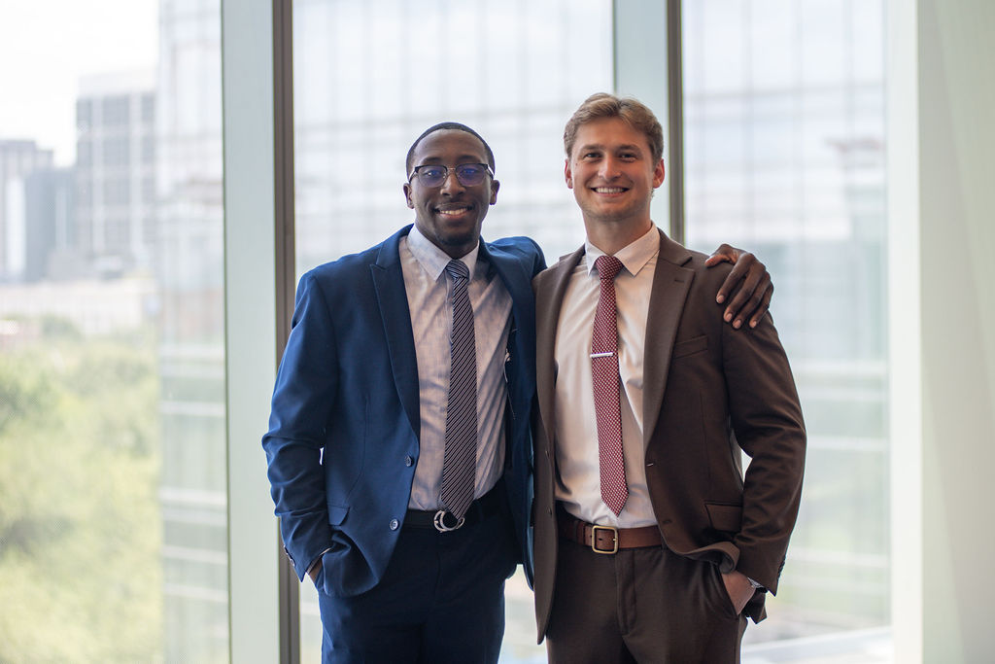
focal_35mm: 93
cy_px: 295
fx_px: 2574
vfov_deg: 14.7
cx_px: 469
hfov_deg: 21.9
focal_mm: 80
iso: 220
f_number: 2.8
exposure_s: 1/200
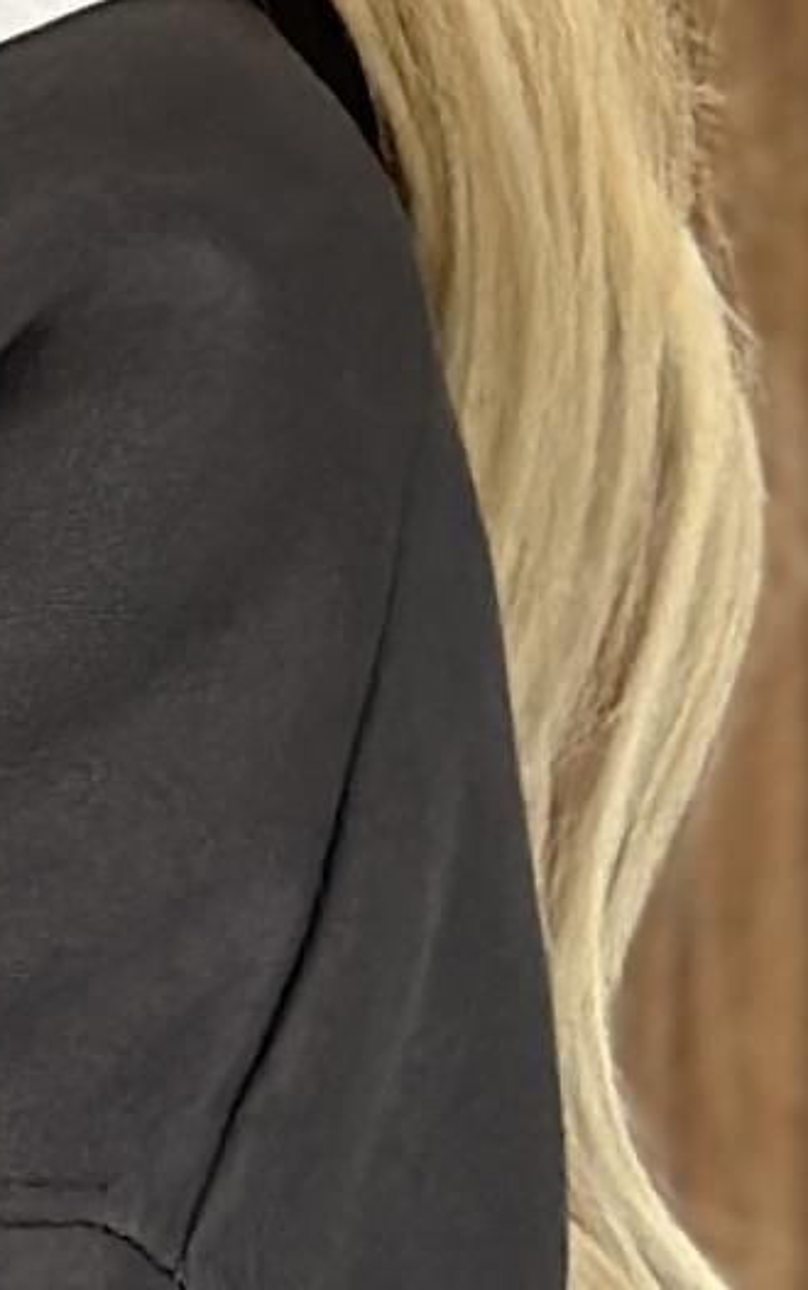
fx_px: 13687
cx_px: -1851
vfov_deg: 5.4
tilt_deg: -5.4
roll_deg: -0.7
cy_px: 311
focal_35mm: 389
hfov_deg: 3.3
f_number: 1.78
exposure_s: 1/60
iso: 125
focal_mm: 6.86
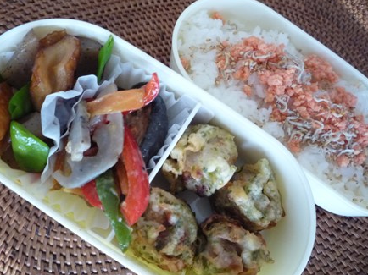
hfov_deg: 58.4
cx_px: 182
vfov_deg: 45.4
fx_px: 329
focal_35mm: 31
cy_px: 135
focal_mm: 5.2
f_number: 3.3
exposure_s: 1/15
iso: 400
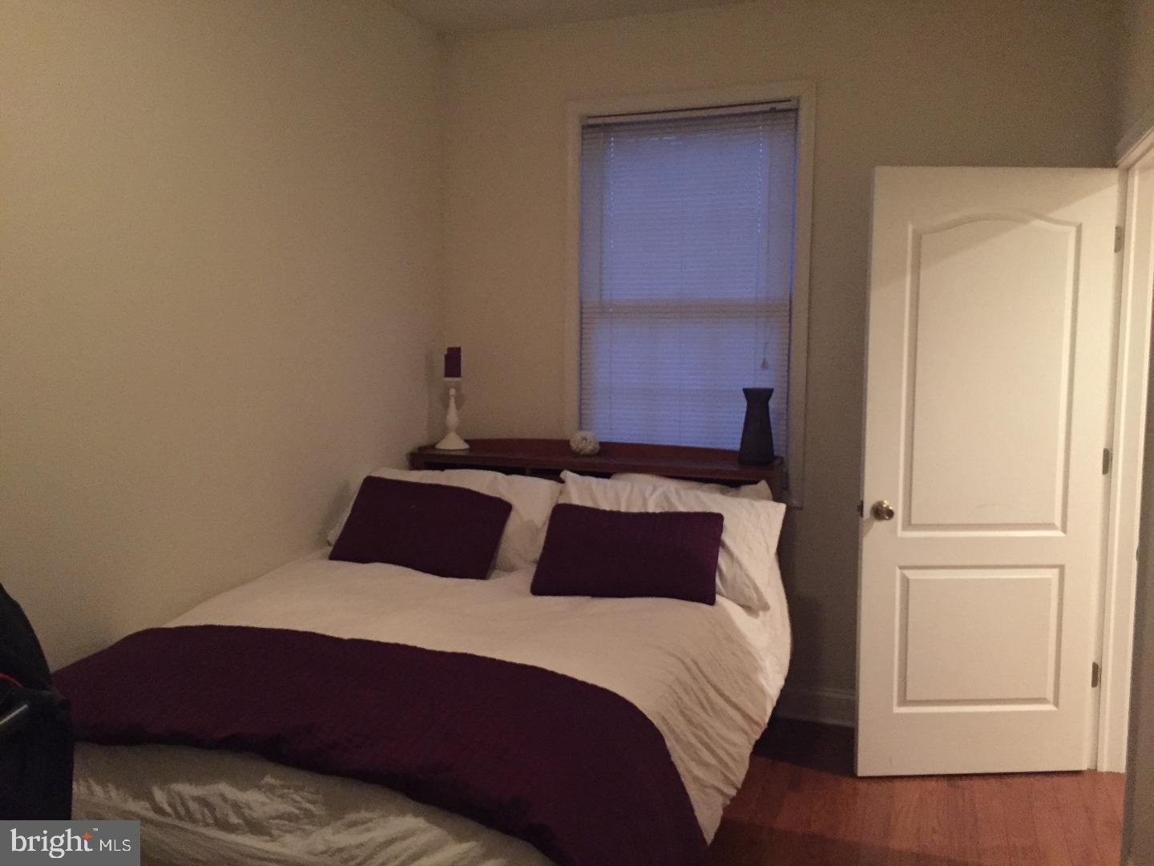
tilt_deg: -6.5
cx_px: 577
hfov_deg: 61.7
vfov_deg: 48.2
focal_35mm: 29
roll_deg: -1.4
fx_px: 967
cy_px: 433
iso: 400
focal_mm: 4.15
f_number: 2.2
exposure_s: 1/15
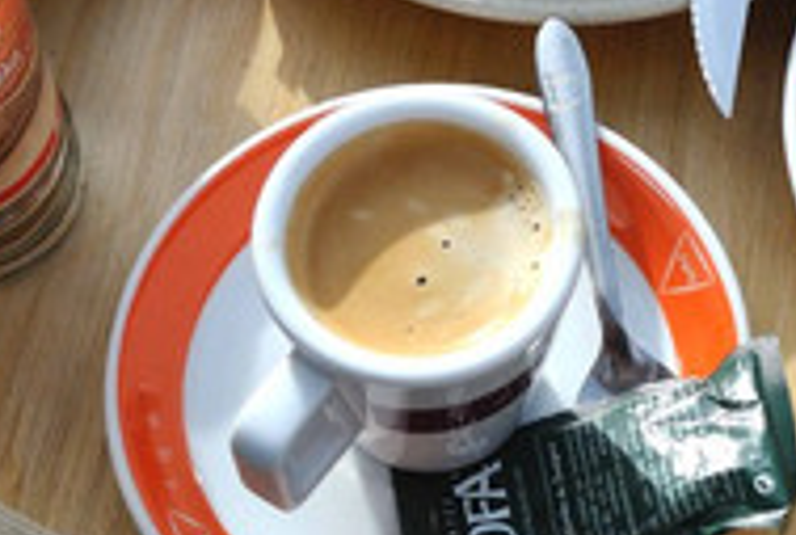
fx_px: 2460
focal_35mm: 111
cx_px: 619
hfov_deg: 18.2
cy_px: -154
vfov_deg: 12.1
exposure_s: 1/500
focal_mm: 15.7
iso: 100
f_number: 5.6
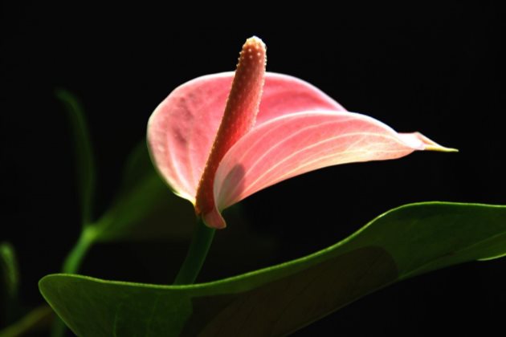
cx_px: 253
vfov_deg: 7.6
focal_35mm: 180
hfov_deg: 11.4
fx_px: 2530
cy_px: 168
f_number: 5.6
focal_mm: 120
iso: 100
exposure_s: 1/320
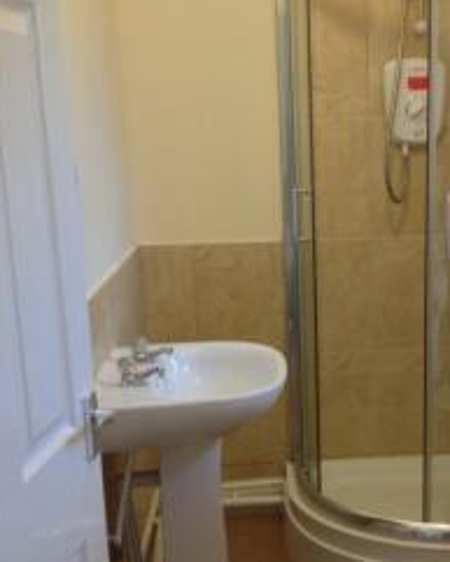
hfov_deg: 24.3
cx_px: 354
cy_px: 358
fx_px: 1032
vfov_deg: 30.3
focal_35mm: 62
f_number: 2.4
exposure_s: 1/20
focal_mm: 4.28
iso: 80
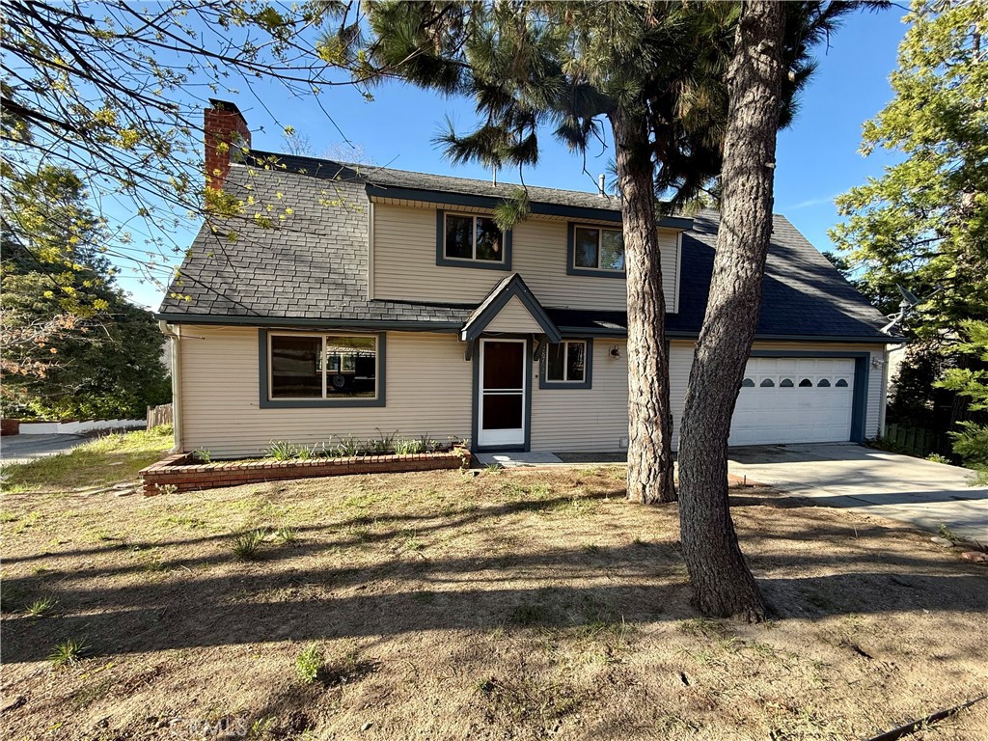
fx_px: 400
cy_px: 370
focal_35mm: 14
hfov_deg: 102.1
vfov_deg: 85.7
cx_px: 494
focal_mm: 2.22
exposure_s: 1/231
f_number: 2.2
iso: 50
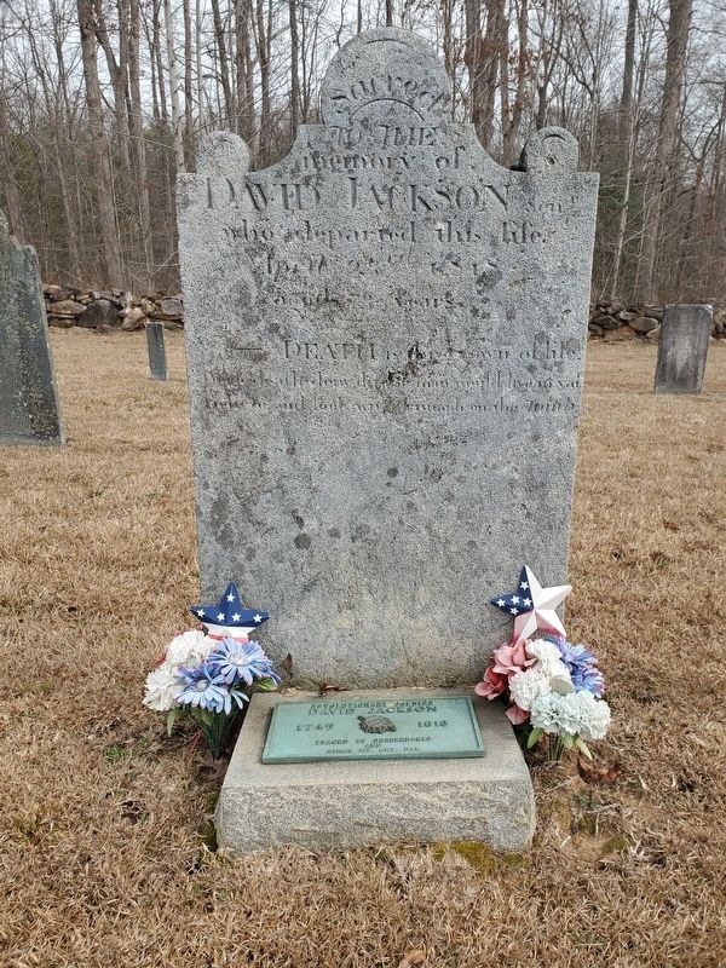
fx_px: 727
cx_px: 363
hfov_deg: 53.1
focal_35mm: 26
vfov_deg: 67.3
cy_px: 484
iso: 50
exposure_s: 1/746
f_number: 2.4
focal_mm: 4.3
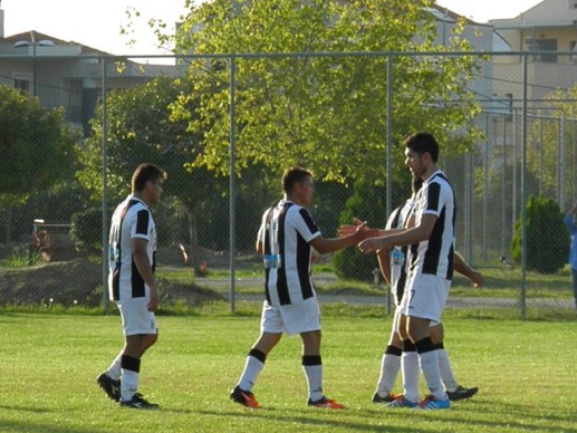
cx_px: 238
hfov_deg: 6.8
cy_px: 248
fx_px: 4852
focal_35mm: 291
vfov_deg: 5.1
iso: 500
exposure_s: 1/1250
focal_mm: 41.1
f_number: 5.9
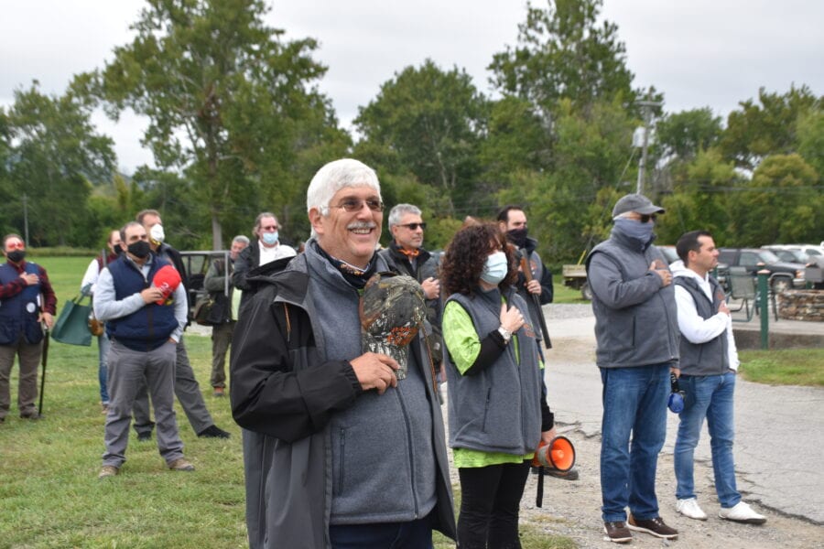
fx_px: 1202
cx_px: 412
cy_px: 274
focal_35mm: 52
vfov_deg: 25.8
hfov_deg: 37.9
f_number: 8
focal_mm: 35
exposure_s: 1/250
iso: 400
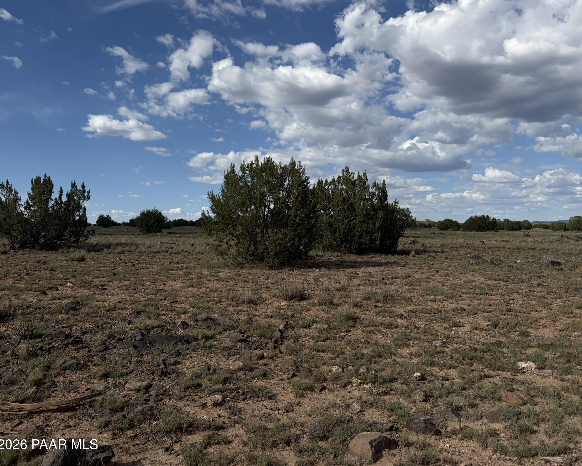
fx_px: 482
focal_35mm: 28
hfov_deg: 62.2
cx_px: 307
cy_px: 225
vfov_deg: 51.5
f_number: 1.6
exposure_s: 1/7813
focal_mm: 5.96
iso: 50
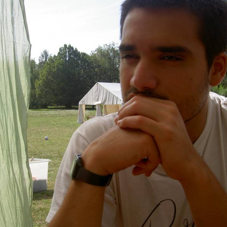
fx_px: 349
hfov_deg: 36.0
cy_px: 115
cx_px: 96
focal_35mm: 47
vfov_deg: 36.1
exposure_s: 1/320
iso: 100
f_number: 4.7
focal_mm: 8
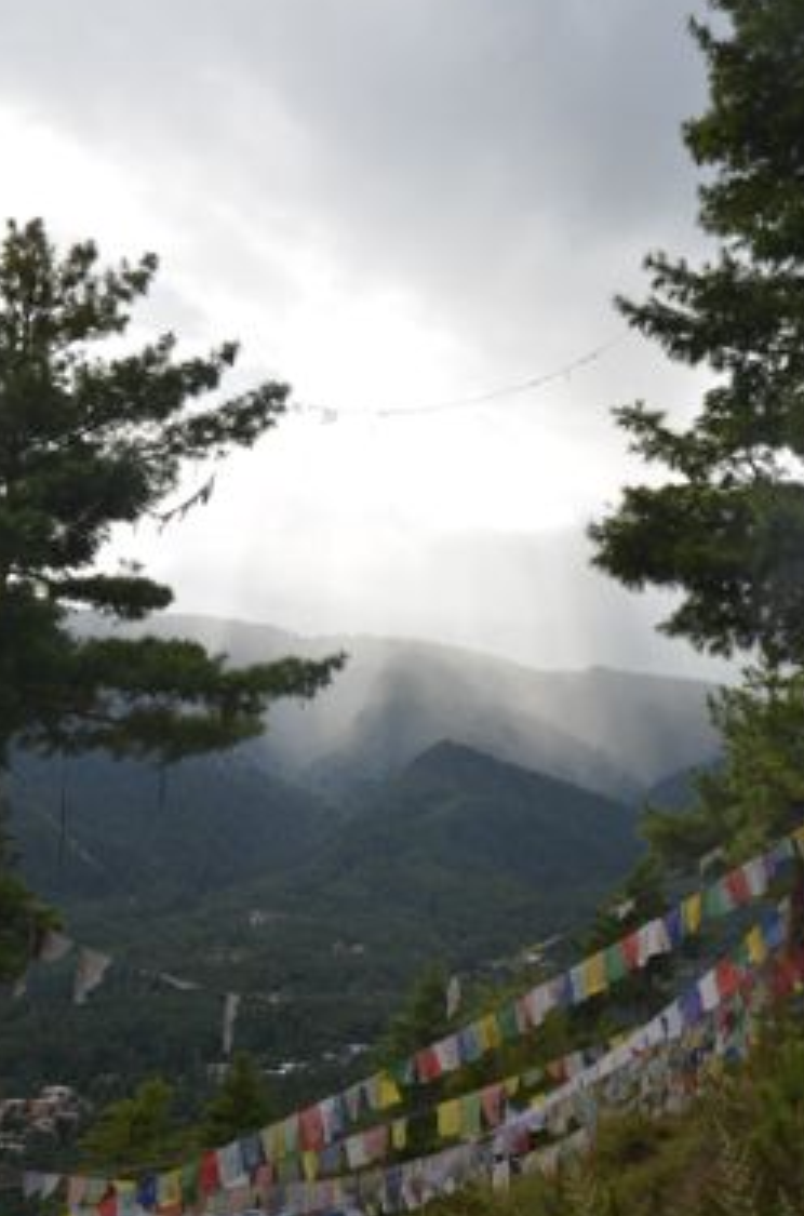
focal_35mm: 49
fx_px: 1637
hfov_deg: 27.6
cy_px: 687
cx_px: 457
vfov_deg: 40.7
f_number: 8
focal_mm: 27
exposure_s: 1/250
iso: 100
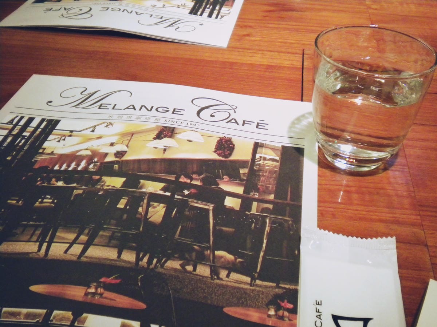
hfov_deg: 45.8
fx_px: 518
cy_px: 164
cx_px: 218
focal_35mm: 41
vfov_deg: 35.1
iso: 448
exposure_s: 1/62.7
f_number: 3.5
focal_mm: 7.4
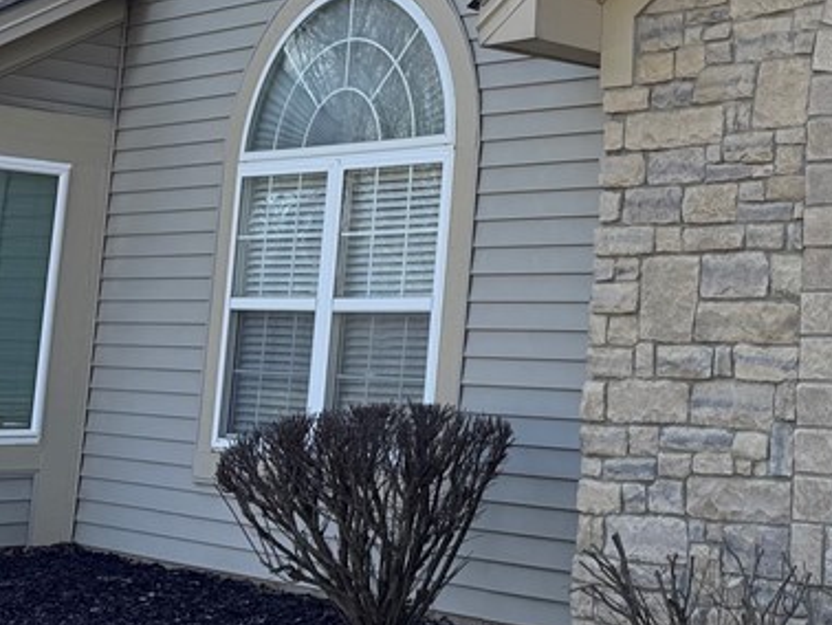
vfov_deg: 22.3
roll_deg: -1.7
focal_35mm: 65
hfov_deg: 27.3
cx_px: 913
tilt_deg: +7.5
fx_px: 1563
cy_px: 123
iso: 80
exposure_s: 1/1524
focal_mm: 6.76
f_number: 1.78
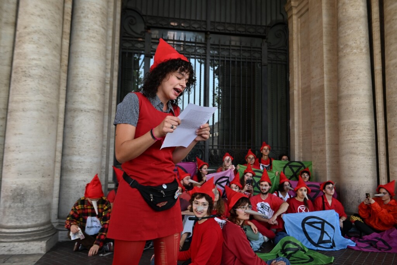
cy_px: 132
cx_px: 198
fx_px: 309
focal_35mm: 28
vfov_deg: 46.4
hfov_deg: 65.5
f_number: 5.6
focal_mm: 28
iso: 800
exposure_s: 1/320
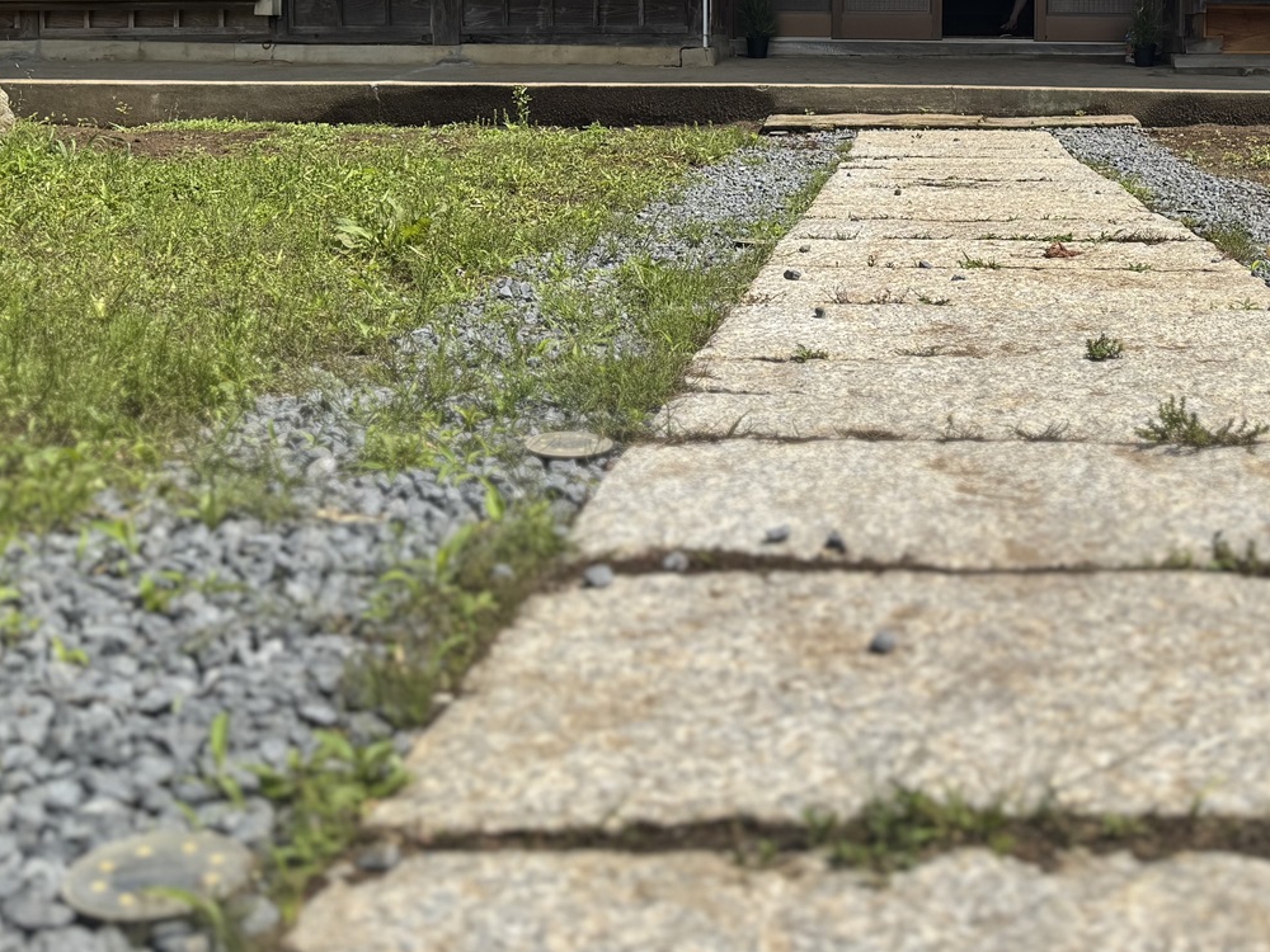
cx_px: 937
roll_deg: +0.1
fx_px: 1761
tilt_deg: +1.0
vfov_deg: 28.8
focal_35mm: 48
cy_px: 50
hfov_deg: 38.7
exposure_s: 1/2710
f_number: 1.78
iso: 80
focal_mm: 6.76
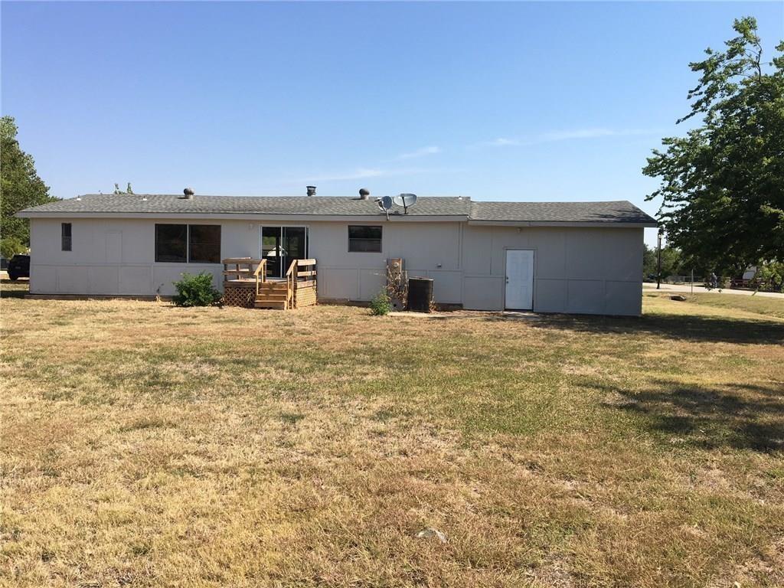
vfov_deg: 48.2
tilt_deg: -1.2
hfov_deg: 61.7
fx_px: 657
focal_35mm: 29
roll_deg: -0.3
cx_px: 392
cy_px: 294
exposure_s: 1/1131
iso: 25
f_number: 2.2
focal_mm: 4.15
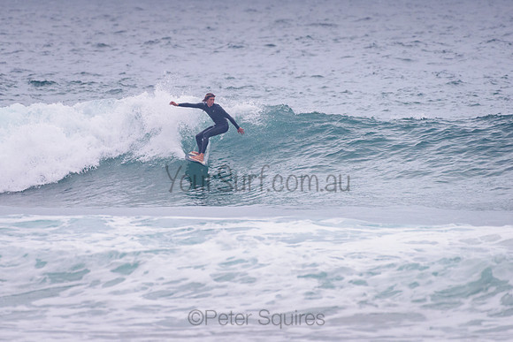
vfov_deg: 2.2
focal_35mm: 613
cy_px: 134
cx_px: 204
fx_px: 8736
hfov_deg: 3.4
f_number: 5.6
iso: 1100
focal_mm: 500
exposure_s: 1/2000
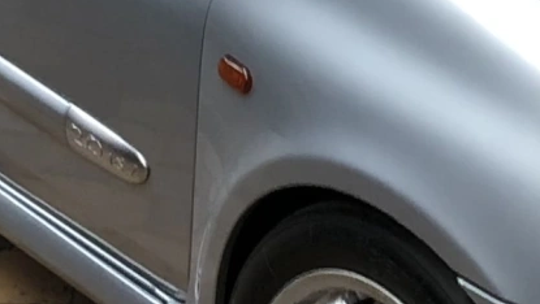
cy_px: -200
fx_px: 2693
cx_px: 467
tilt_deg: -18.8
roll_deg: -3.1
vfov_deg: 6.4
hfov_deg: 11.4
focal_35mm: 188
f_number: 1.8
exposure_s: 1/30
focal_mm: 3.99
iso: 40
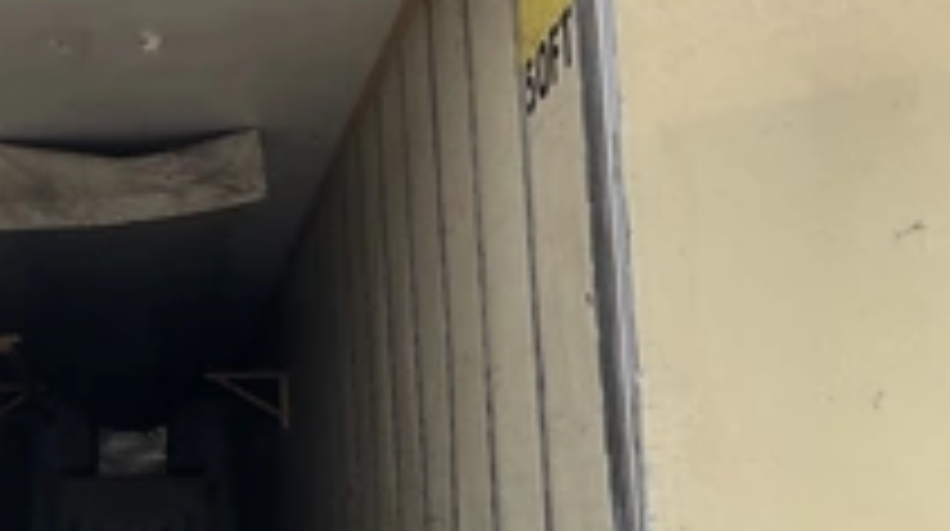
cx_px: 95
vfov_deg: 19.9
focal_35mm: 60
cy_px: 212
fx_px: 1509
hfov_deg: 33.1
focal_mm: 3
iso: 25
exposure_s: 1/524
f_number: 1.8
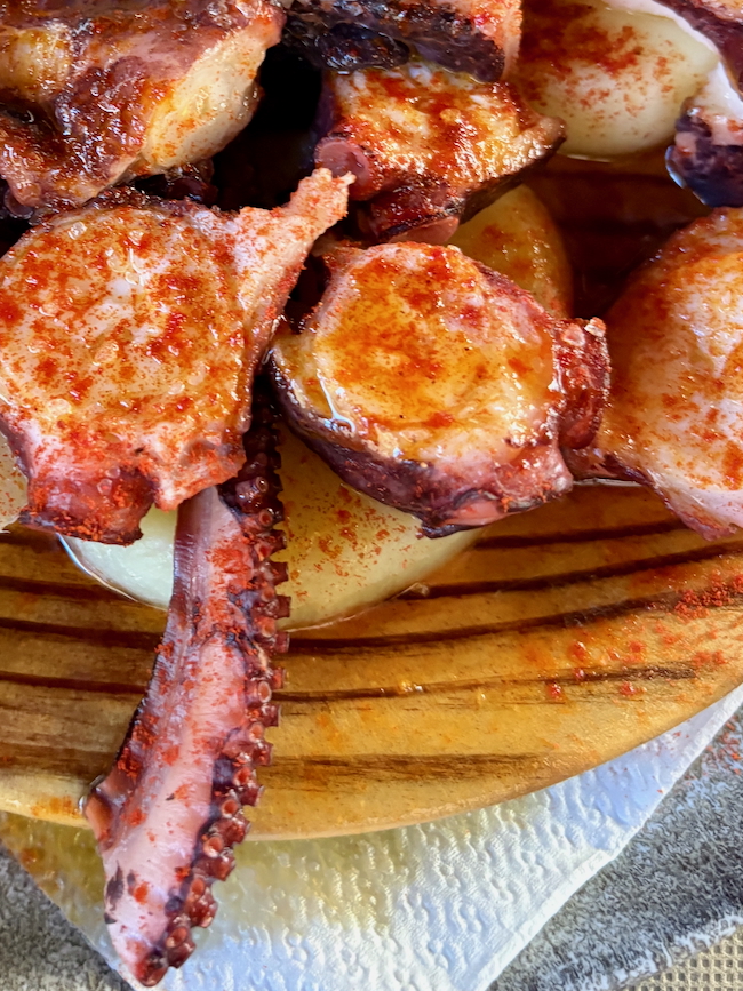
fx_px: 1374
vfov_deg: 38.2
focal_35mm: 48
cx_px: 119
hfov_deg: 29.4
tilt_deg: -67.6
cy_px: 198
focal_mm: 5.96
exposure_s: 1/60
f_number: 1.6
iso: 320
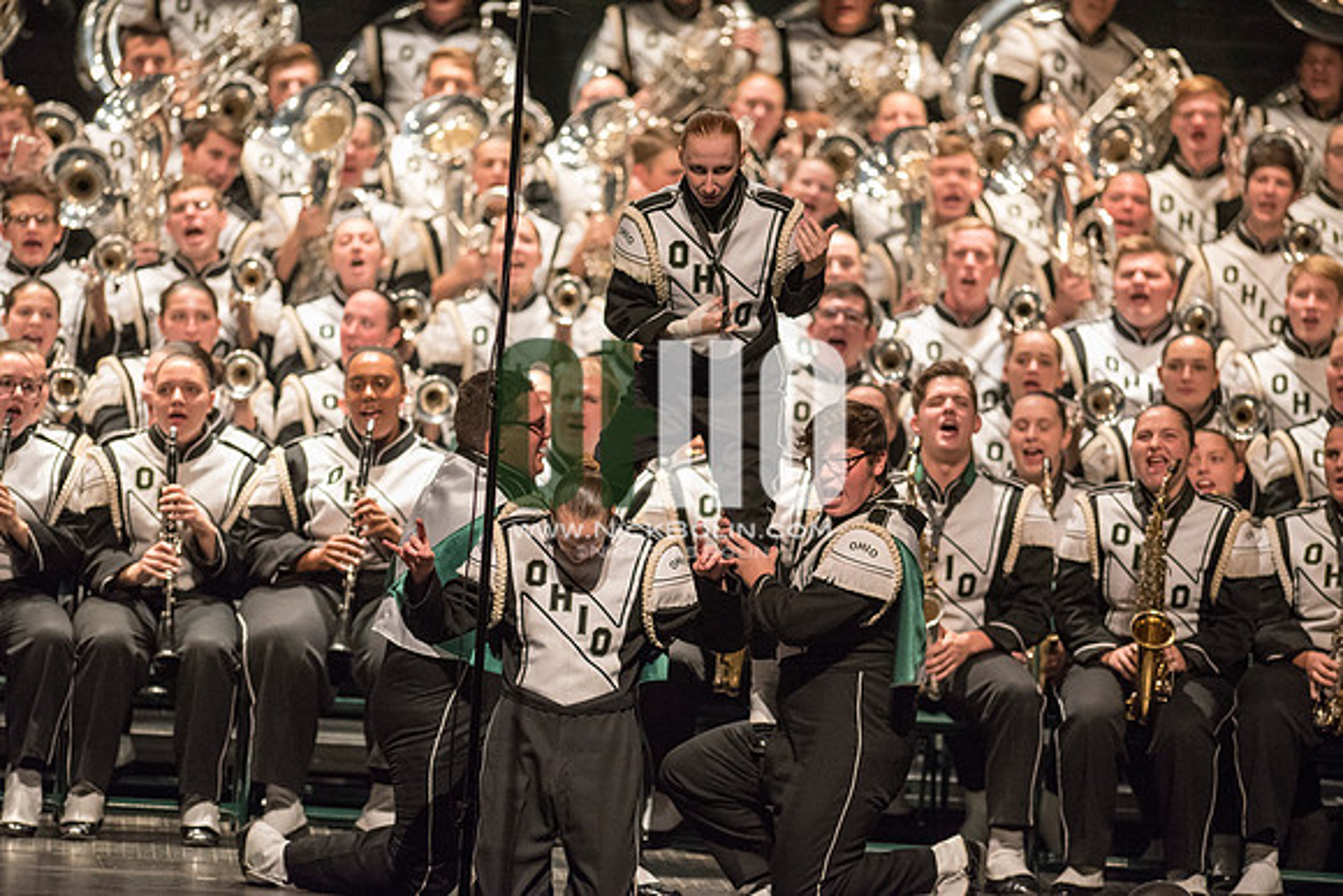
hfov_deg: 6.9
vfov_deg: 4.6
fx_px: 11194
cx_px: 672
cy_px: 448
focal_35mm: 300
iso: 4000
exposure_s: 1/500
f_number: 2.8
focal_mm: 300
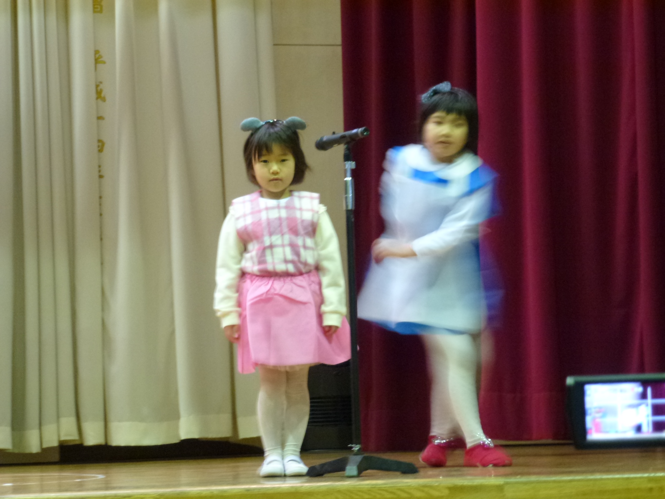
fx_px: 2325
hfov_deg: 16.3
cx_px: 332
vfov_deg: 12.2
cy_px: 250
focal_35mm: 121
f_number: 5.1
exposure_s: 1/5
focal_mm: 21.7
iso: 400
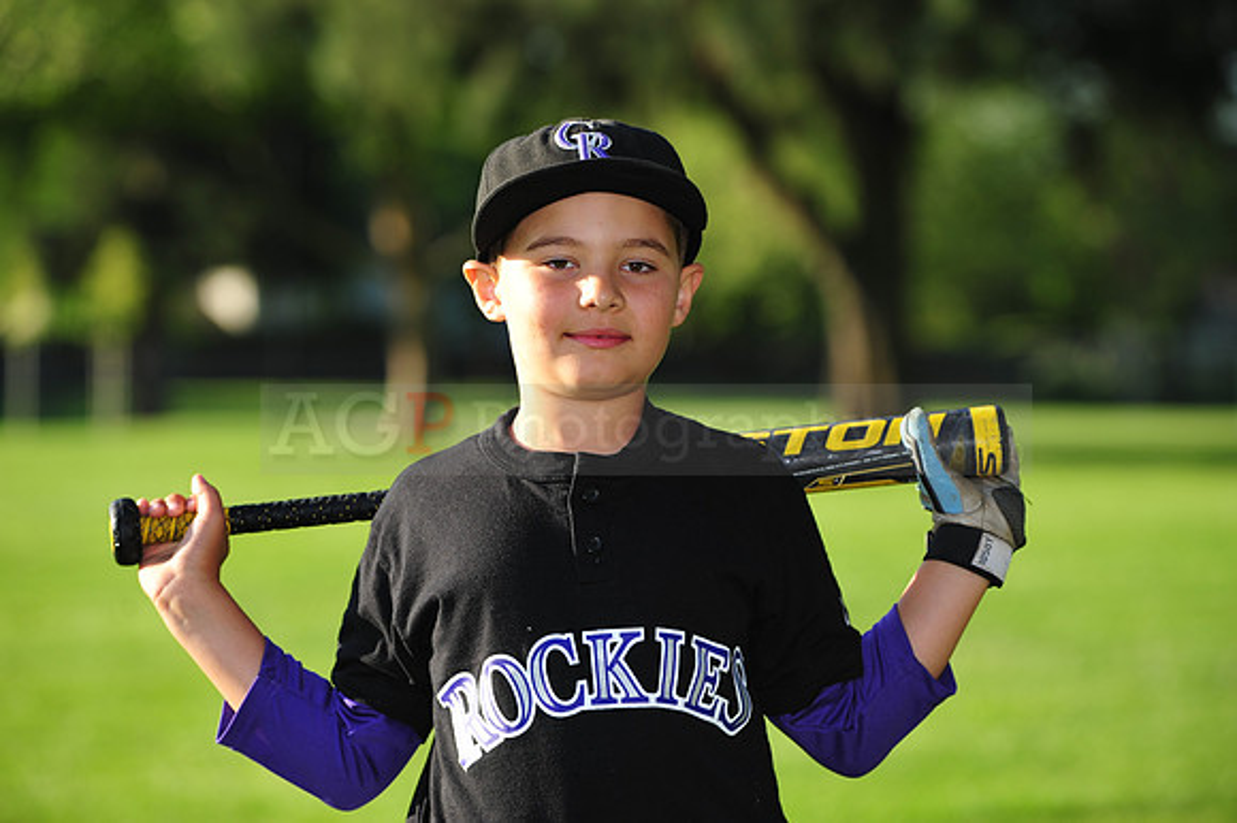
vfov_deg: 9.5
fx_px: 4979
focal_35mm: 145
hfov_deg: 14.2
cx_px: 618
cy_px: 412
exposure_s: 1/500
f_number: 5
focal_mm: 145
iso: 200
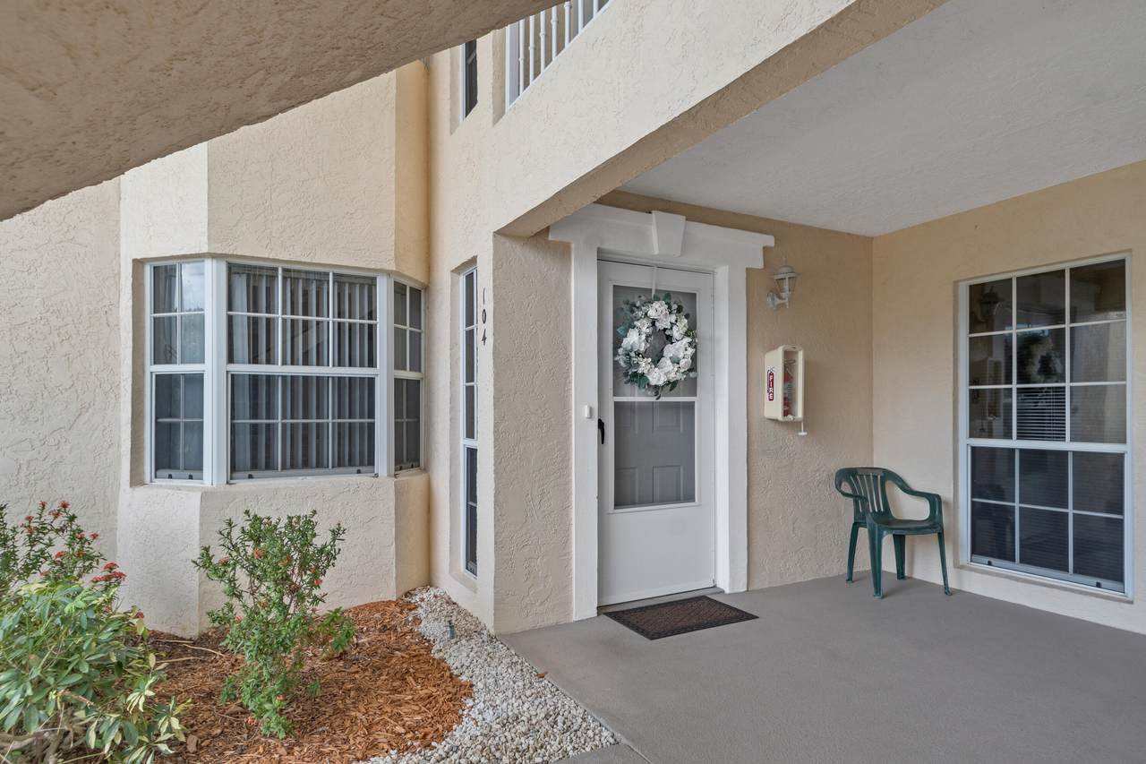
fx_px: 621
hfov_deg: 85.4
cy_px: 382
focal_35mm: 20
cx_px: 573
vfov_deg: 63.2
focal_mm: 13
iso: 320
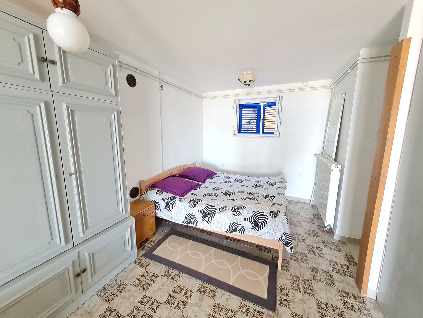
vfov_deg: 89.9
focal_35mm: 13
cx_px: 212
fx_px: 159
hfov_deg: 106.2
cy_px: 159
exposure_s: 1/50
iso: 400
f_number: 2.2
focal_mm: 1.74
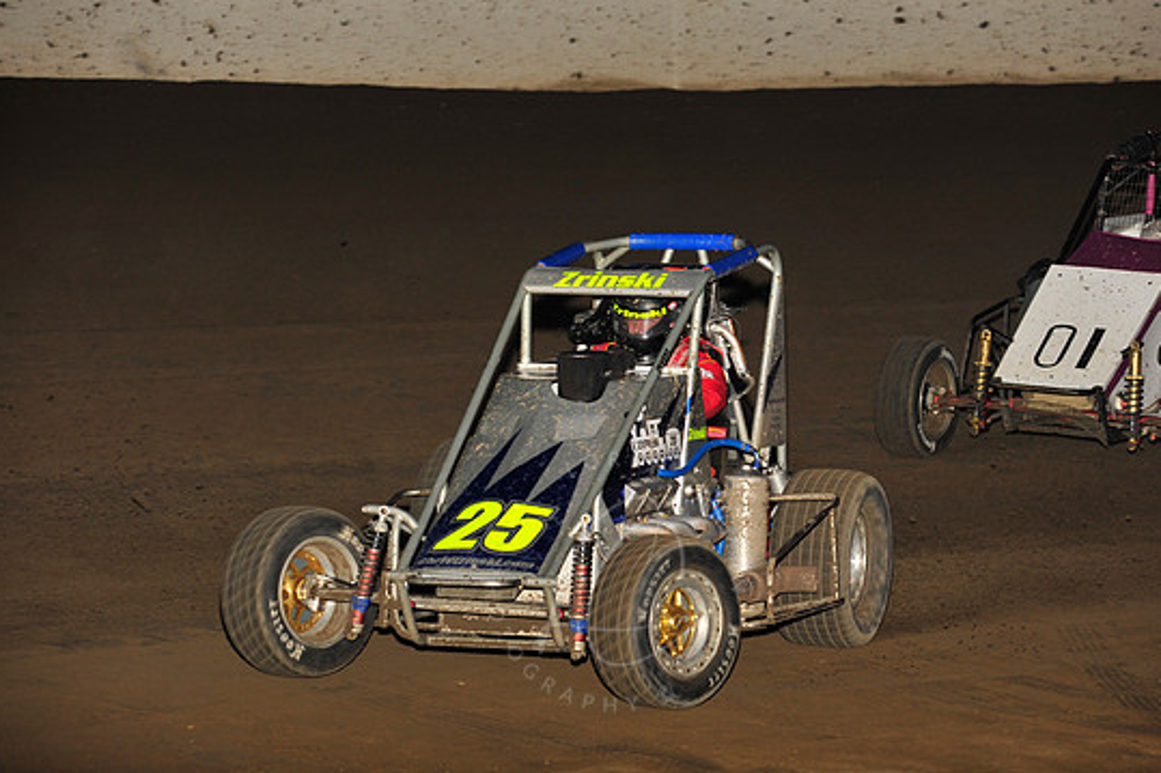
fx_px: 5029
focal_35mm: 156
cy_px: 383
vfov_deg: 8.8
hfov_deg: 13.2
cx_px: 614
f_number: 6.3
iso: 800
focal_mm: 145
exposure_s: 1/320
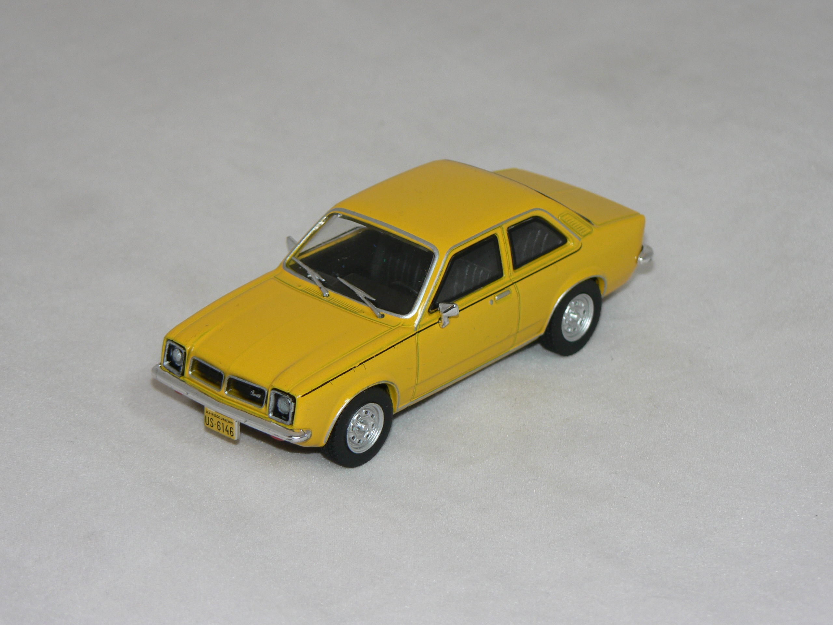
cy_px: 312
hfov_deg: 16.1
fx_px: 2936
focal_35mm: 122
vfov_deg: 12.1
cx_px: 416
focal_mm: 20.3
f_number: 3.2
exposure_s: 1/60
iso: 80
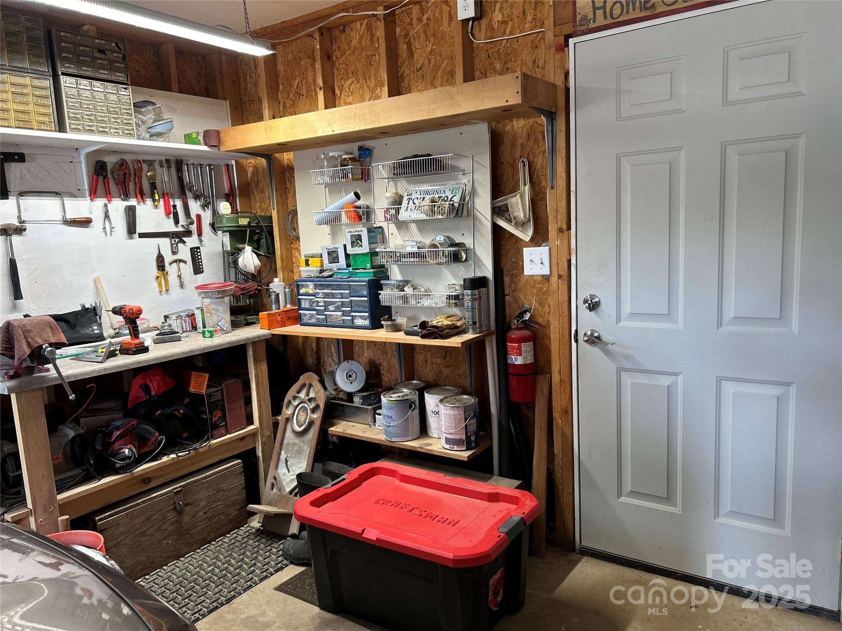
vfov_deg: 53.1
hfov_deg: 67.3
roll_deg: +2.4
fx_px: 632
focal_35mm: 26
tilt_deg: -7.4
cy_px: 316
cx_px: 421
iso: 80
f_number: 1.5
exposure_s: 1/60
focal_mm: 5.7
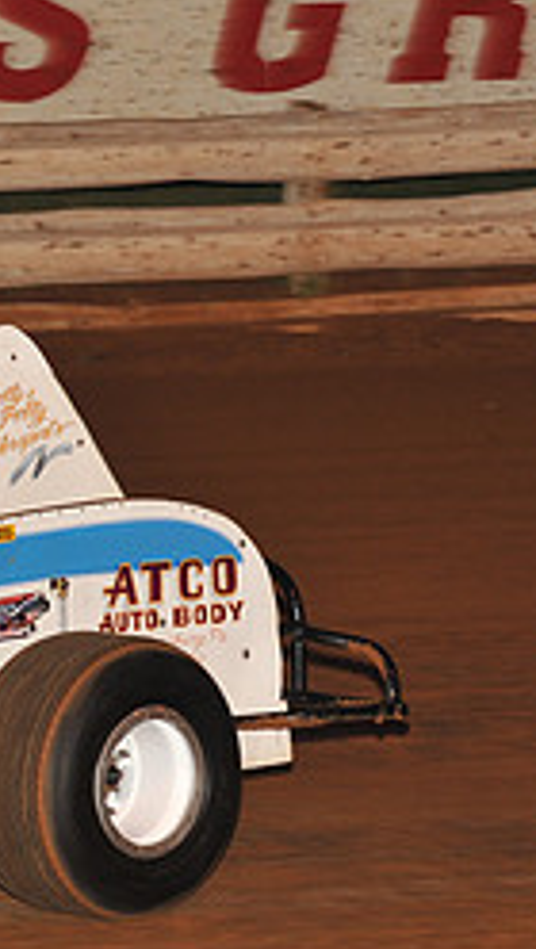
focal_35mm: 306
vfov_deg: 7.0
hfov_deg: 4.0
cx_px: -410
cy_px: 605
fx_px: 7711
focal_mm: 125
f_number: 6.3
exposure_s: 1/250
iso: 800
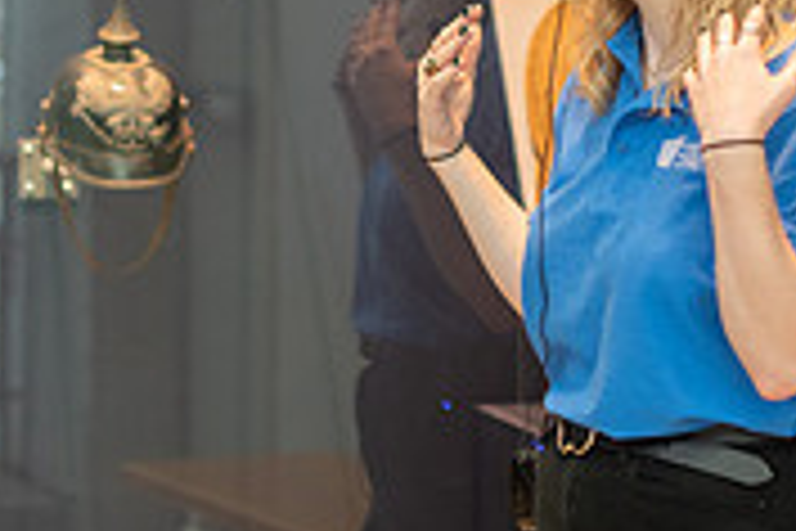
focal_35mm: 165
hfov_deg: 12.4
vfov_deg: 8.3
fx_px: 3648
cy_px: 52
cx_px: 229
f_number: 1.8
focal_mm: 50
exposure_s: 1/200
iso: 640
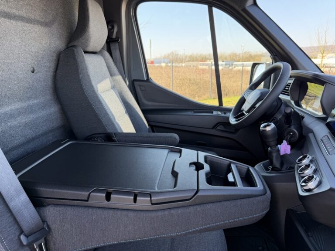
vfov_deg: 56.8
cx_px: 168
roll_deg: +1.6
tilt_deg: -13.8
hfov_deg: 71.6
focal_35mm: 24
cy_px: 126
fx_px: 232
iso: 80
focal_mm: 6.76
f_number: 1.78
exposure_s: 1/171
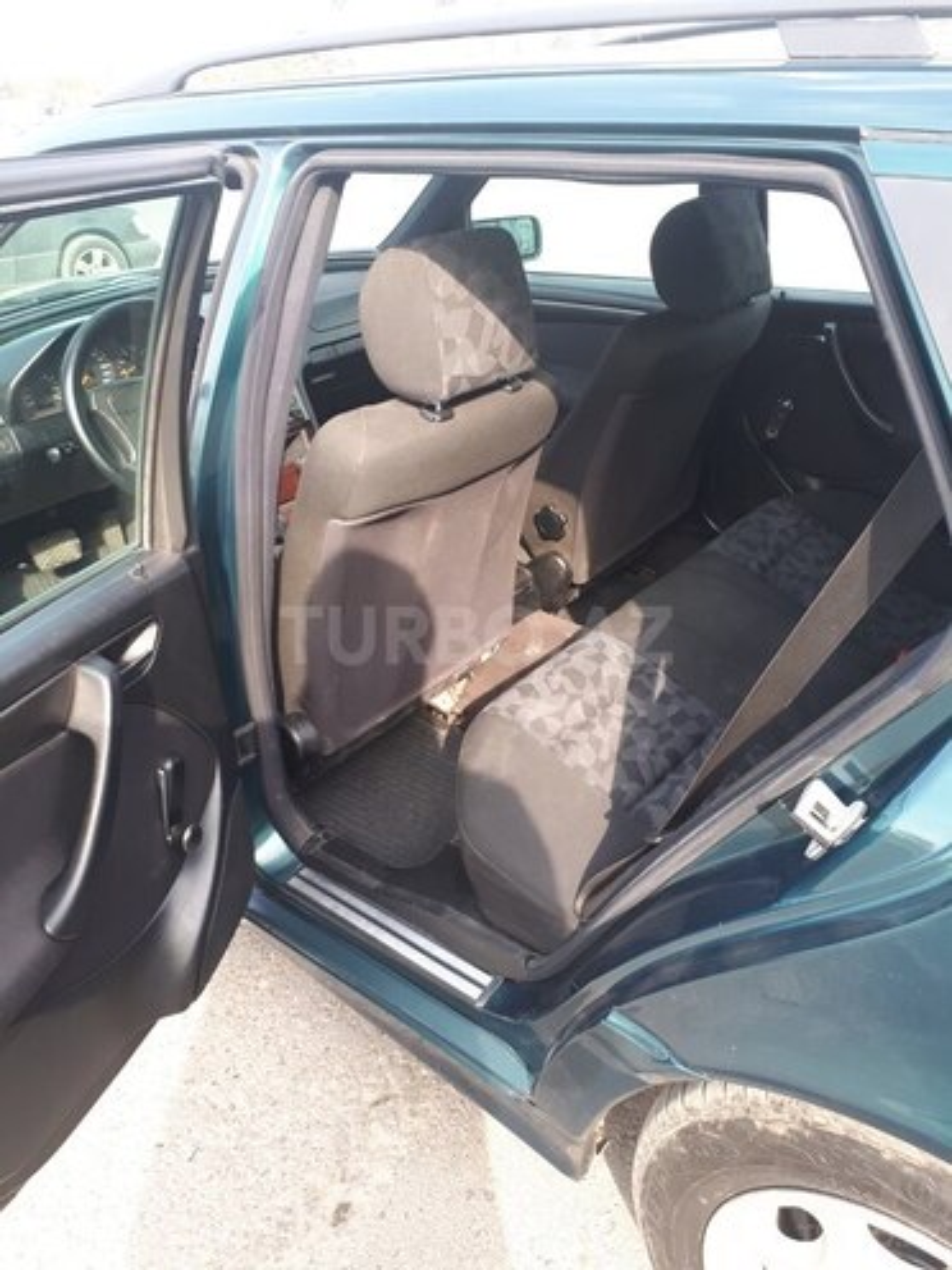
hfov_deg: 51.4
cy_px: 635
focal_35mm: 27
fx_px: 990
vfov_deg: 65.3
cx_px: 476
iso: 50
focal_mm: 3.6
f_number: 1.9
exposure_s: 1/100
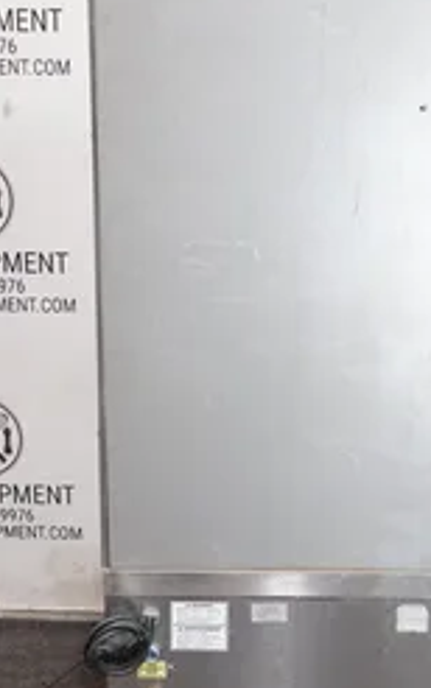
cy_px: 439
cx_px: 267
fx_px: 995
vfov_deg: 37.9
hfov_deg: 24.4
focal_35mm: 53
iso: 800
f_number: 3.5
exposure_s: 1/40
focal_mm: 11.76
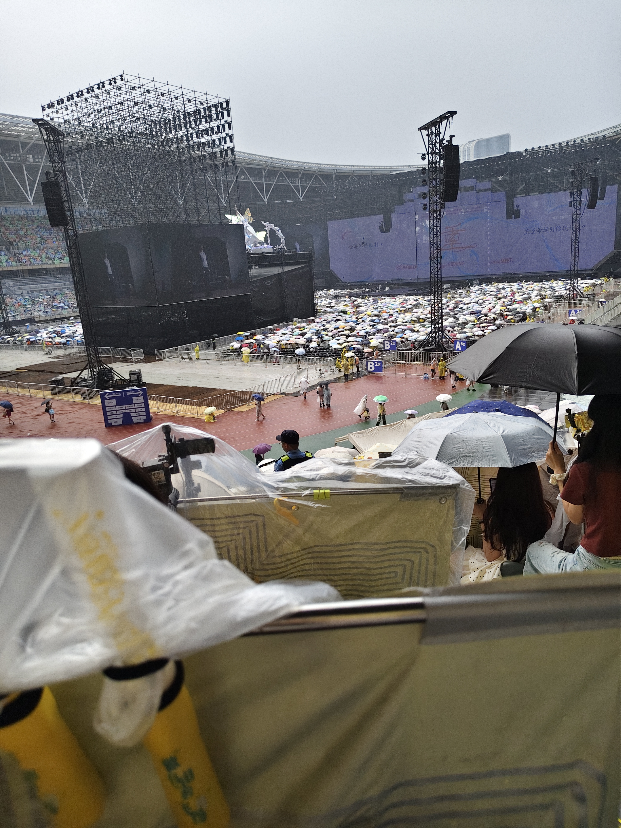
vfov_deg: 73.9
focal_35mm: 23
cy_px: 414
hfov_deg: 58.9
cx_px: 310
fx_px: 550
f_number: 1.88
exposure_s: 1/923
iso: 50
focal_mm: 5.56
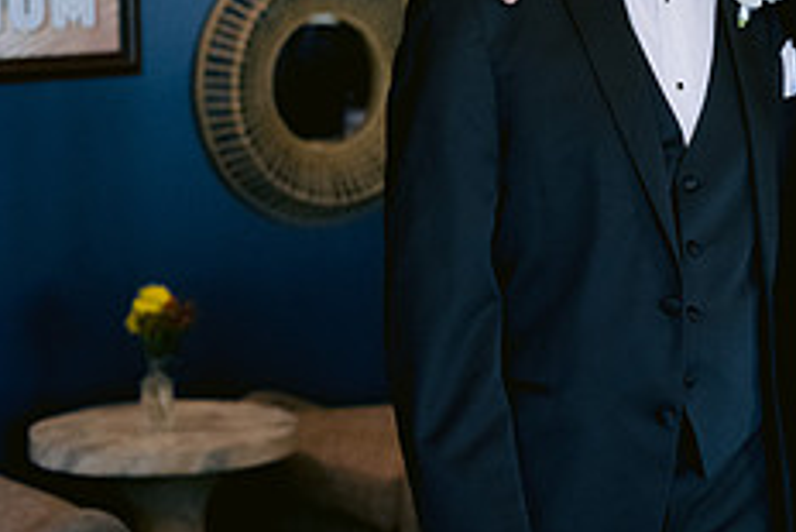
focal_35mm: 125
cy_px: 136
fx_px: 2766
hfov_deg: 15.9
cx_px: 909
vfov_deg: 11.0
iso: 3200
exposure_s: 1/200
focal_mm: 50
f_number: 2.5
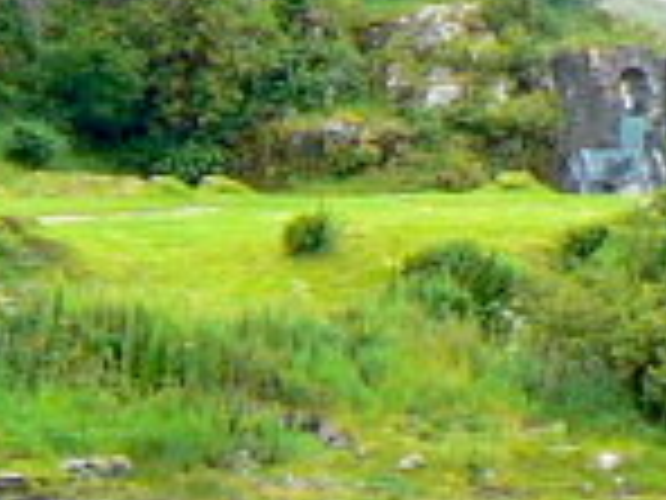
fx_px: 6118
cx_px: -140
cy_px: 396
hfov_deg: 6.2
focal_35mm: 318
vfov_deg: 4.7
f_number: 4.5
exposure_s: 1/125
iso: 80
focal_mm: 7.7
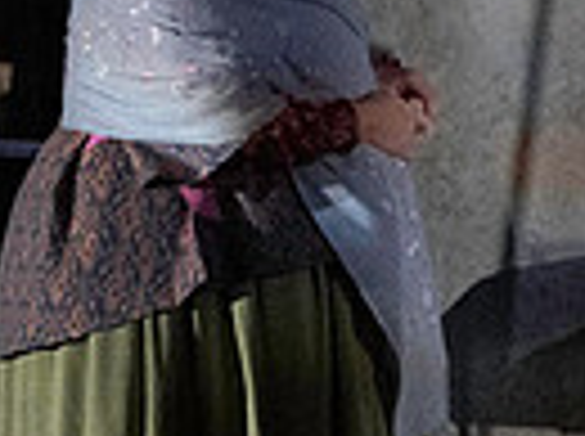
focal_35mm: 1457
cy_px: 258
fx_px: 24577
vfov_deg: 1.0
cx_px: 1188
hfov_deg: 1.4
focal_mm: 339
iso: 16000
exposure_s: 1/320
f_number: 7.1
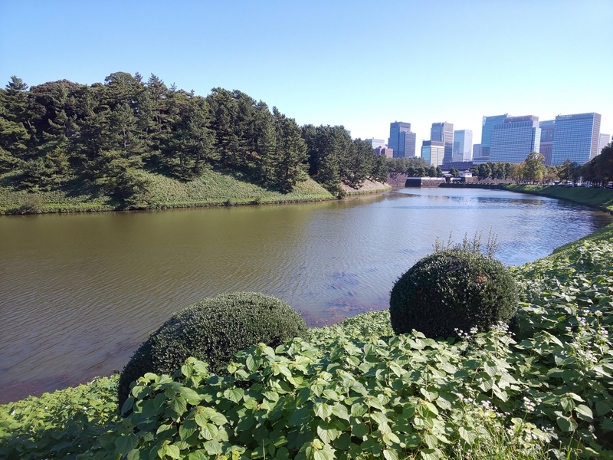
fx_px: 354
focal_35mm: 20
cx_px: 306
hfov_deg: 81.7
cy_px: 230
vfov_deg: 66.0
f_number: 1.94
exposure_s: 1/436
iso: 28
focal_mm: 3.45
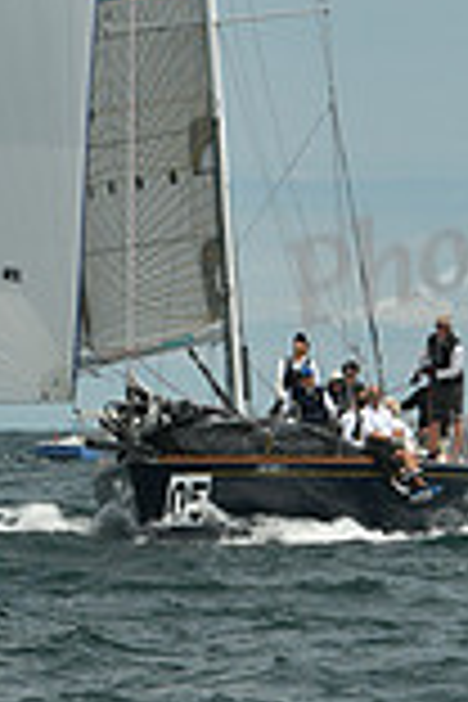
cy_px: -414
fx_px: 11953
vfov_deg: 3.4
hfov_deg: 2.2
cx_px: 56
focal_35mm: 613
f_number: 11
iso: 320
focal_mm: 165
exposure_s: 1/1250
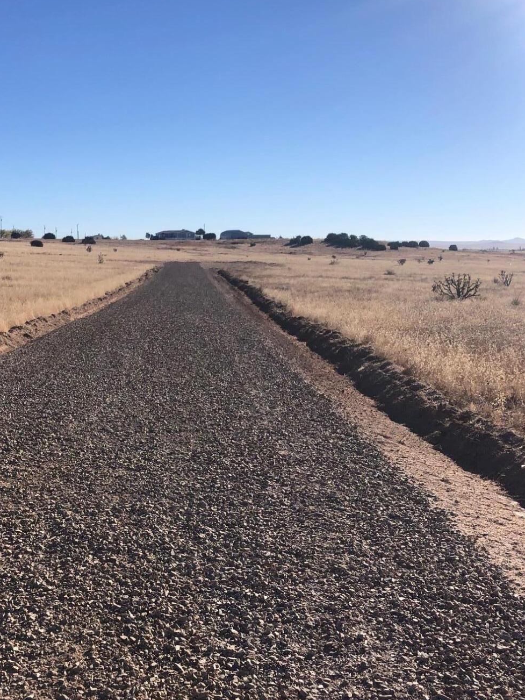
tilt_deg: -13.6
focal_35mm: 43
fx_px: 869
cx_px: 152
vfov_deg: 43.3
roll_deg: +0.9
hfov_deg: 33.1
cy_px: 462
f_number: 1.8
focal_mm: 3.99
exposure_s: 1/2404
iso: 25
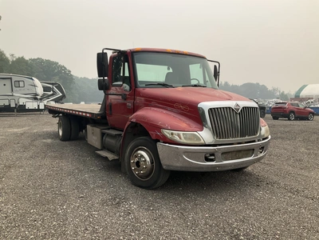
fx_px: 267
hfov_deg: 61.7
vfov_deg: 48.2
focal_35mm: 29
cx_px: 160
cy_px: 120
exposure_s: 1/2141
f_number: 1.8
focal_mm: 3
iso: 25
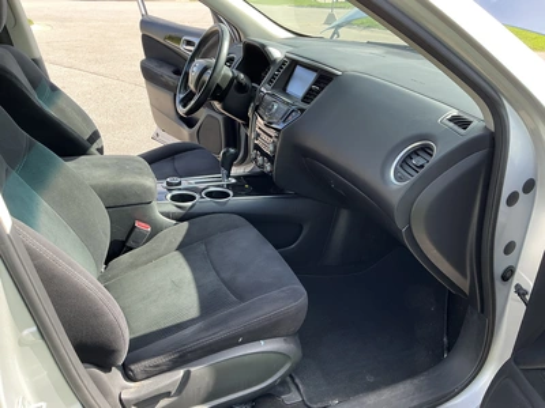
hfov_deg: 63.4
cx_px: 272
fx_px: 441
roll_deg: -1.5
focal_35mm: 28
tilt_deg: -26.2
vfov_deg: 49.7
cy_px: 204
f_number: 1.8
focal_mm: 3
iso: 25
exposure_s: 1/172
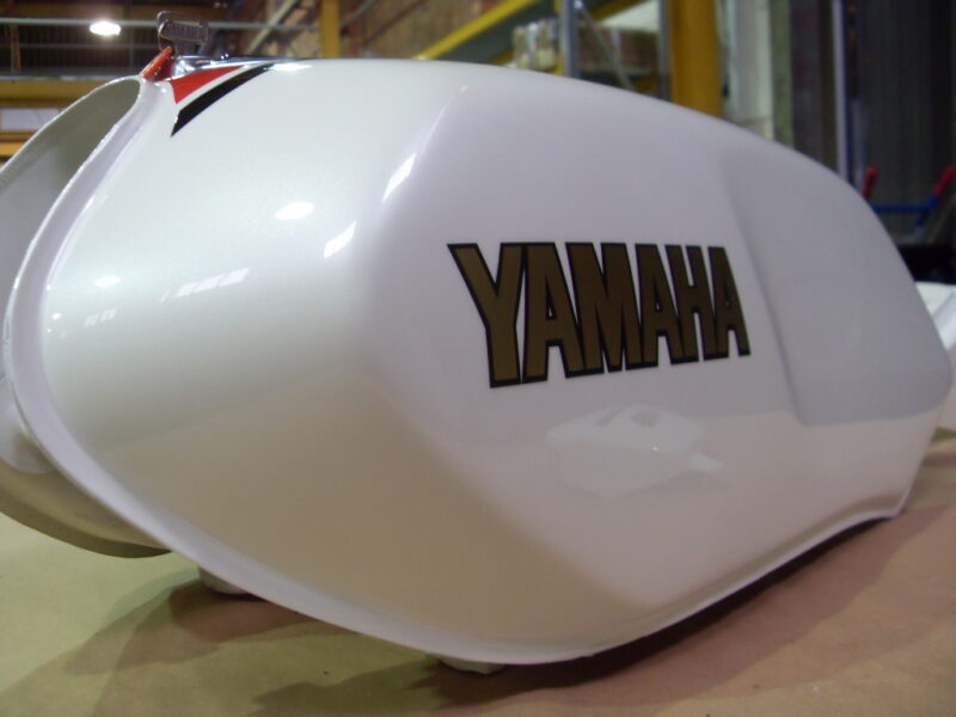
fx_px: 967
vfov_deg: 40.7
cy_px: 358
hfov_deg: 52.6
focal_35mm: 35
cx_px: 478
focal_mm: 6.3
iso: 200
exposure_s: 1/30
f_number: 2.8
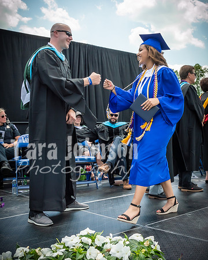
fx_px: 327
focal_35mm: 43
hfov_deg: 34.3
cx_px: 165
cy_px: 127
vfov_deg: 43.3
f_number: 7.1
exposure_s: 1/320
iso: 200
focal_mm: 17
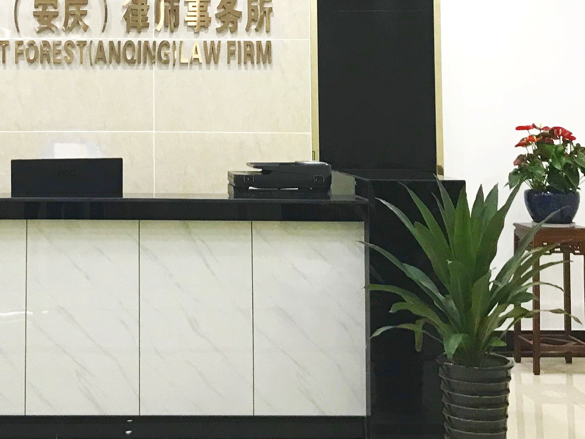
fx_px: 1099
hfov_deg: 28.9
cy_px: 40
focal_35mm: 65
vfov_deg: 22.0
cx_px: 88
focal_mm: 3.99
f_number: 1.8
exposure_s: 1/25
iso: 40
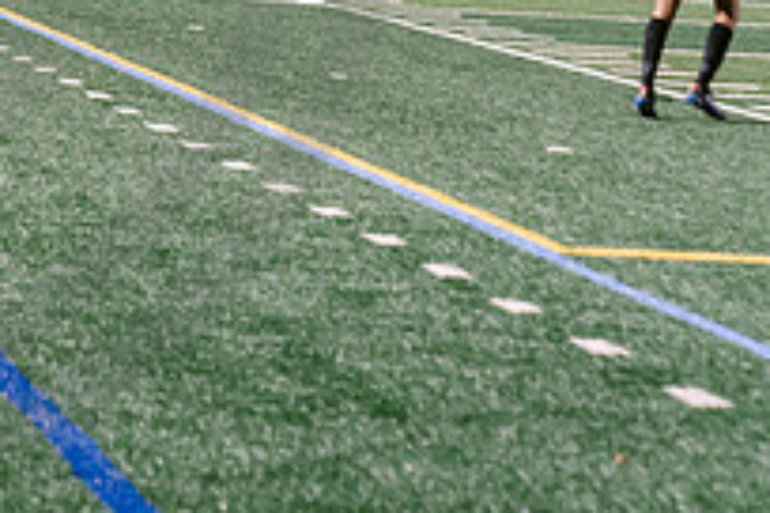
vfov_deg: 6.8
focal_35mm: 199
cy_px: -153
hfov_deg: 10.1
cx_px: -264
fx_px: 4256
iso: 2500
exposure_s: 1/125
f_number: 4
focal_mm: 70
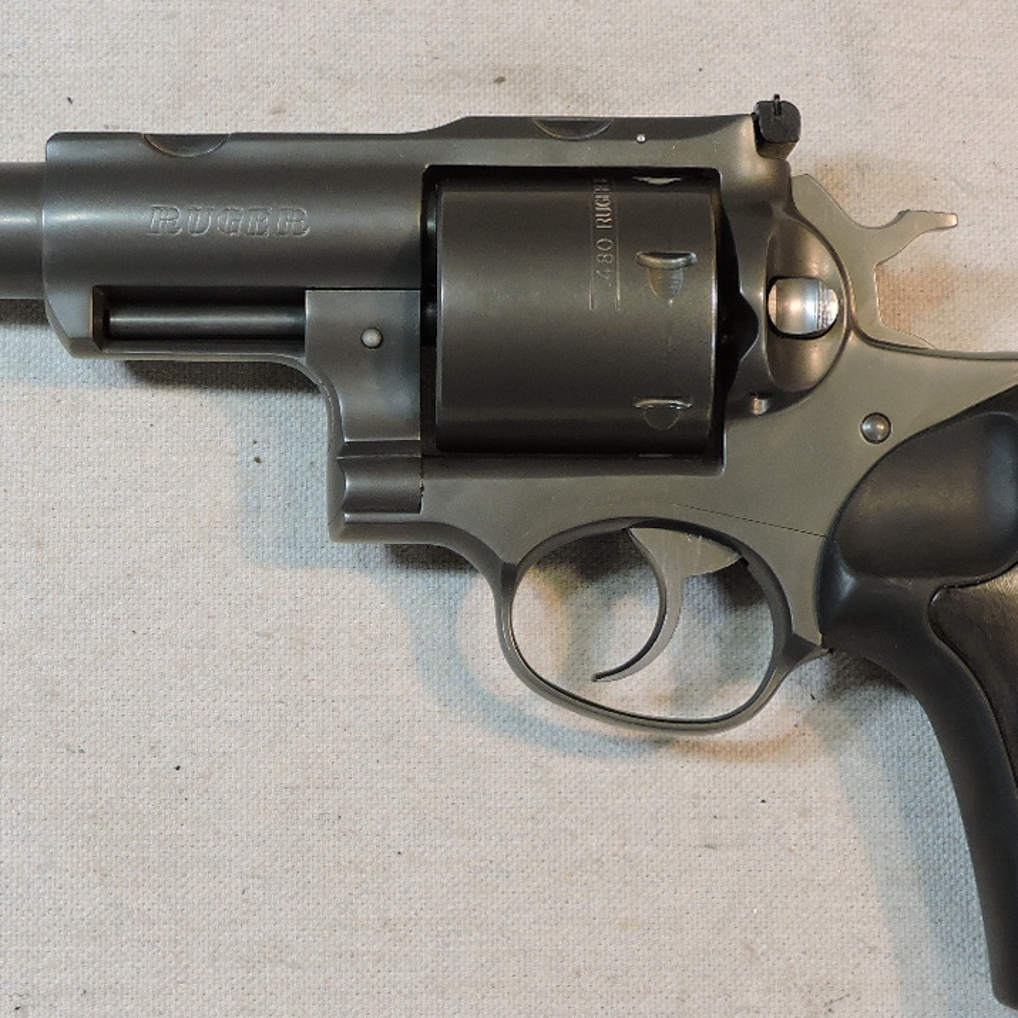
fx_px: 3094
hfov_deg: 18.6
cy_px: 508
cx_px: 276
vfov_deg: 18.7
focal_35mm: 93
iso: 180
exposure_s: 1/50
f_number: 3.5
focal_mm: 8.4
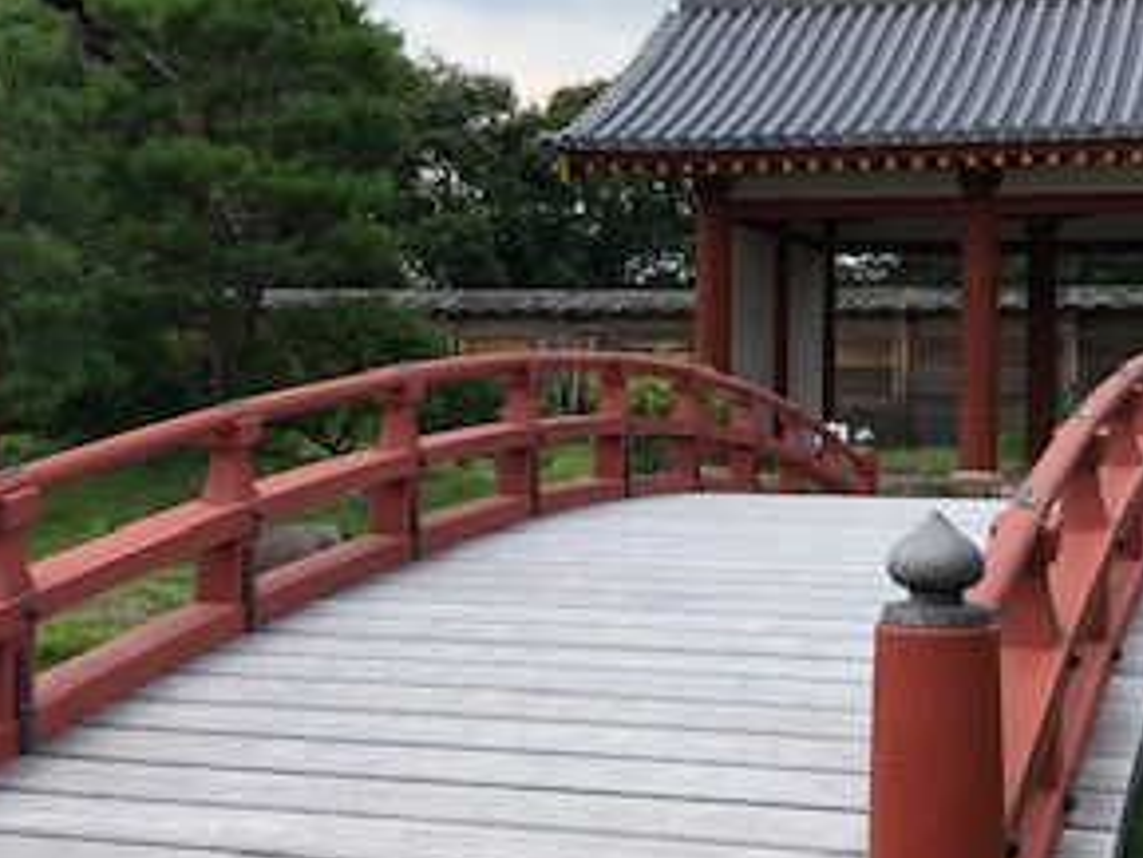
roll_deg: +1.5
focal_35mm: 62
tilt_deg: +3.2
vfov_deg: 23.7
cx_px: 653
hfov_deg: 31.1
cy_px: 372
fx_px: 2048
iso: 20
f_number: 1.8
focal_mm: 3.99
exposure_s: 1/1104
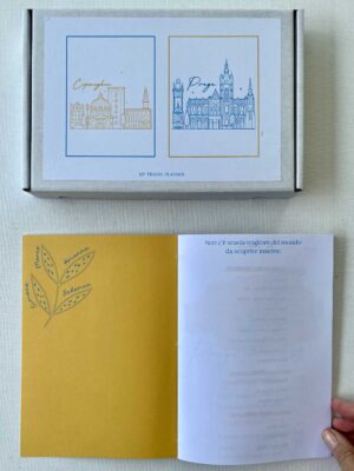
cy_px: 236
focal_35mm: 26
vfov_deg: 67.3
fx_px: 355
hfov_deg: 53.1
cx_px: 177
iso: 32
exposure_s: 1/702
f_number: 1.8
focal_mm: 4.2
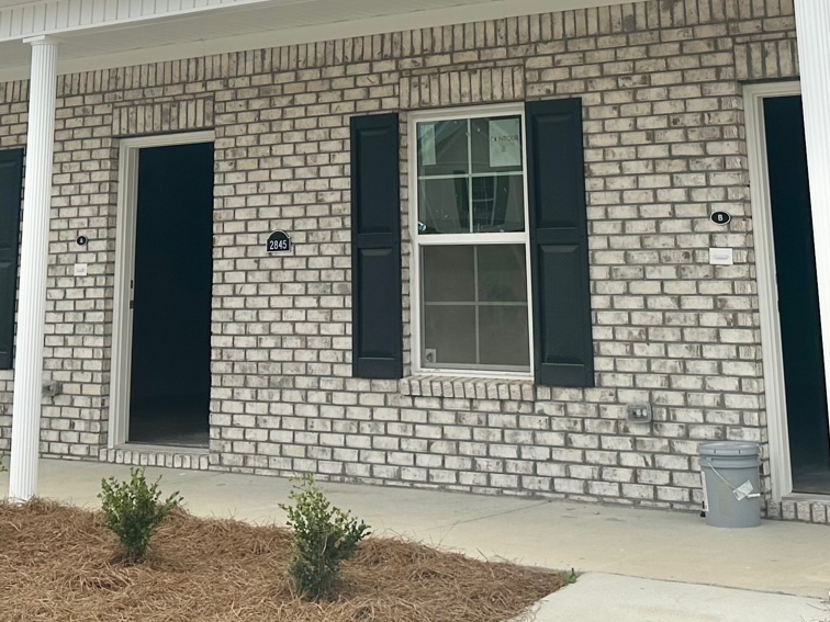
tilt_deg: +13.2
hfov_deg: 30.2
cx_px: 374
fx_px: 1535
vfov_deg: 21.5
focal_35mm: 64
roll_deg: +0.7
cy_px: -91
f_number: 1.78
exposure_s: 1/8929
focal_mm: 6.86
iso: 80
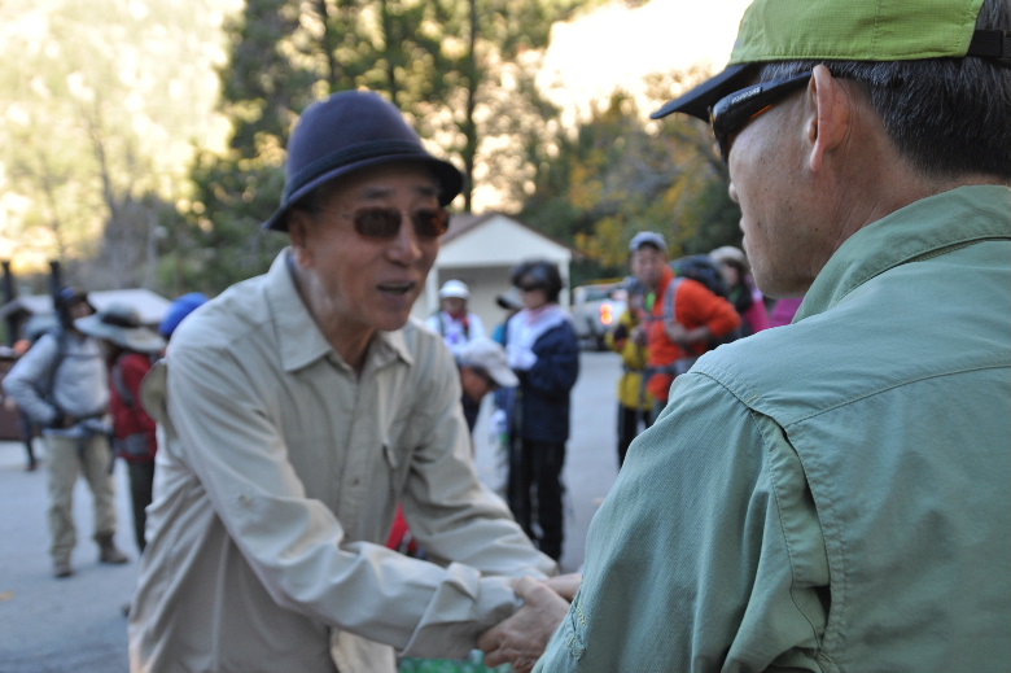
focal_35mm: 33
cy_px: 336
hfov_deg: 57.3
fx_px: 926
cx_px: 506
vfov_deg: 39.9
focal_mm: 22
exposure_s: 1/125
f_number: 5.6
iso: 280
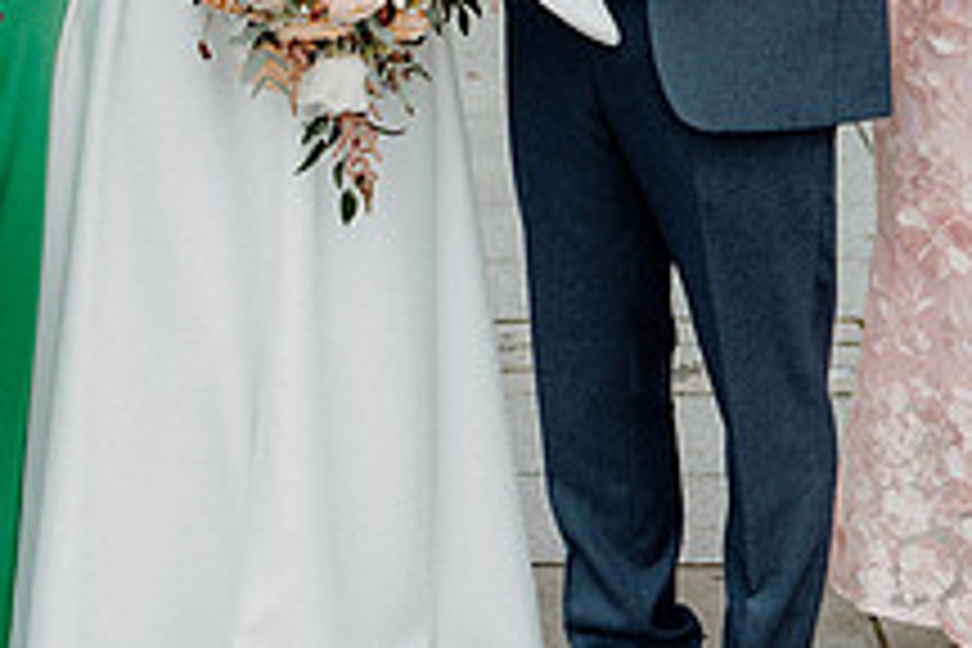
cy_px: -218
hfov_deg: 16.9
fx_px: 3267
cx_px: 441
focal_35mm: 121
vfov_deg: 11.0
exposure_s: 1/160
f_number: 5
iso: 125
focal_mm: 45
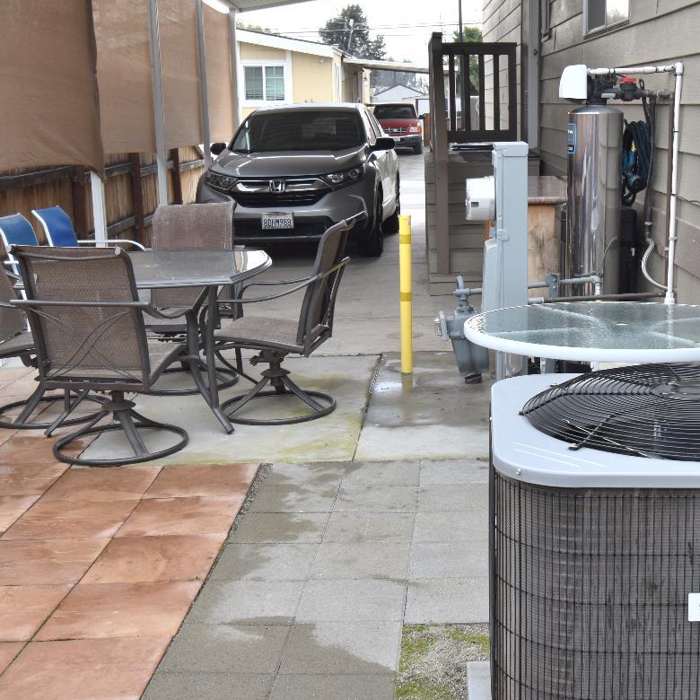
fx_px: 1121
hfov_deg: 34.5
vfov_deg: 34.7
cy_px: 316
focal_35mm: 49
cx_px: 429
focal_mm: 20
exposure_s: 1/250
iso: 200
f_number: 8
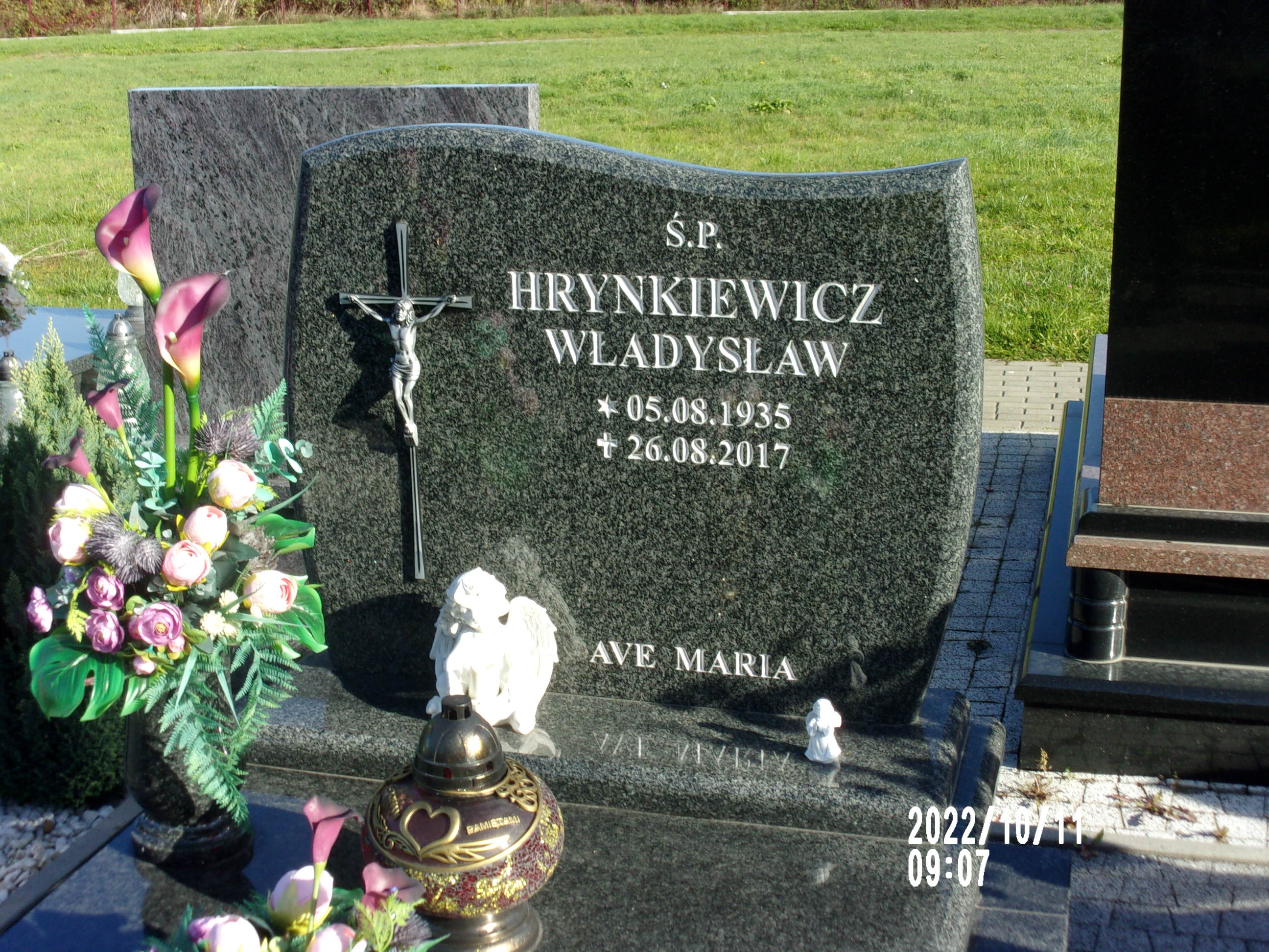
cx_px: 634
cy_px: 476
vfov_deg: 27.5
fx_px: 1943
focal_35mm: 53
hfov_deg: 36.2
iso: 80
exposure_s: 1/34
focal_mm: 9.5
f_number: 13.1
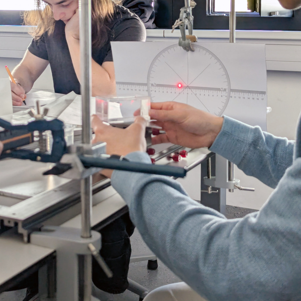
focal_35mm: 57
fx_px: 561
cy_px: 102
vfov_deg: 29.8
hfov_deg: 30.0
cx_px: 151
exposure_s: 1/94.9
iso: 393
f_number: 1.85
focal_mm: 6.81
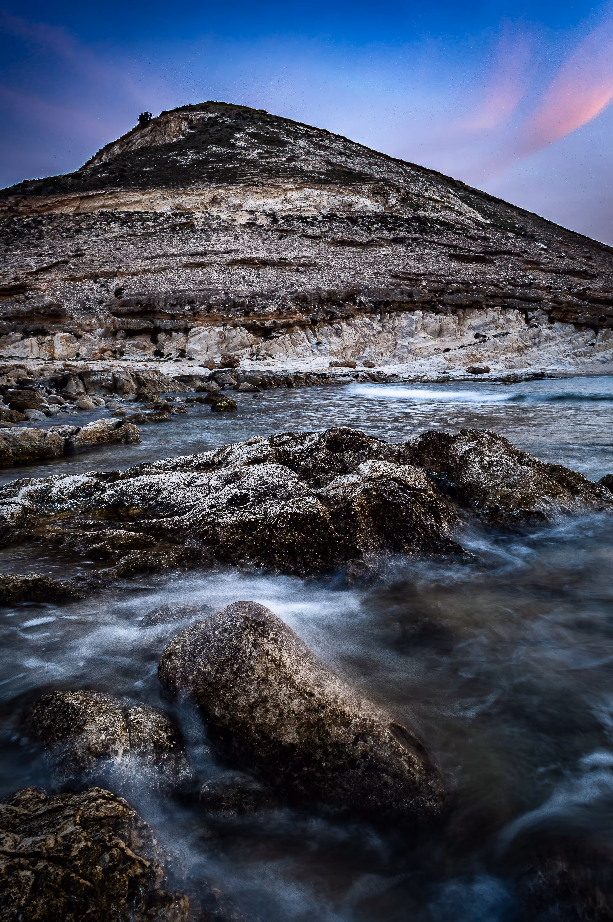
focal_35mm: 27
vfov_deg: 67.4
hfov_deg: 47.8
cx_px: 306
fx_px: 691
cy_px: 461
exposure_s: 1
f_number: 11
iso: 100
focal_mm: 18
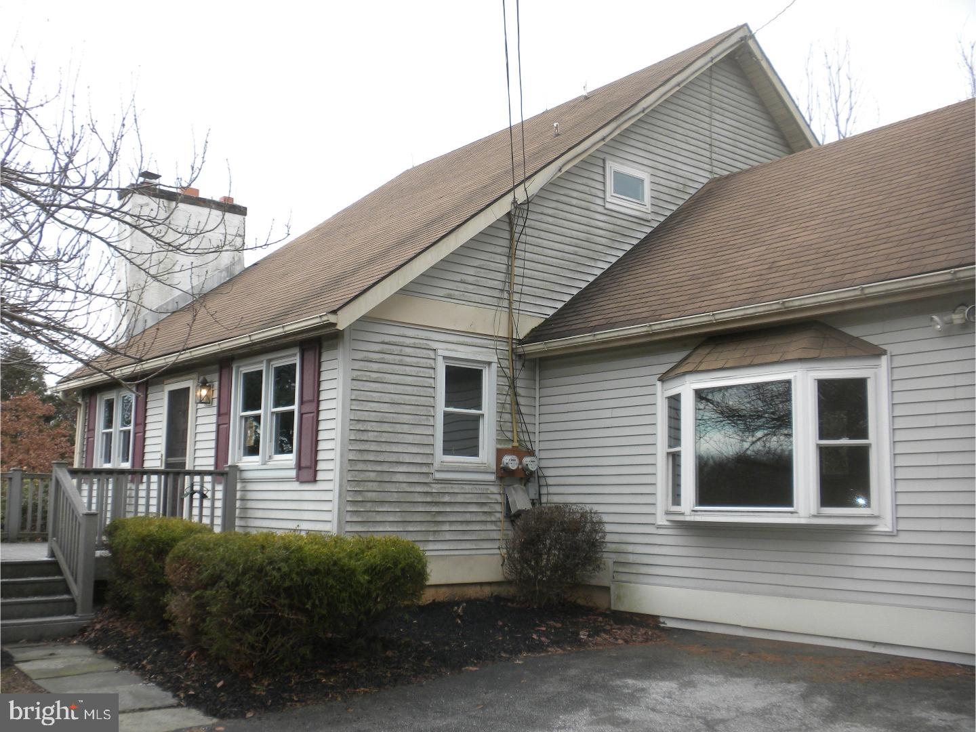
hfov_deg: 50.1
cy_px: 366
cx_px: 488
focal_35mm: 37
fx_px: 1043
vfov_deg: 38.7
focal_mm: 6.6
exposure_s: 1/160
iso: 90
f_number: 3.5
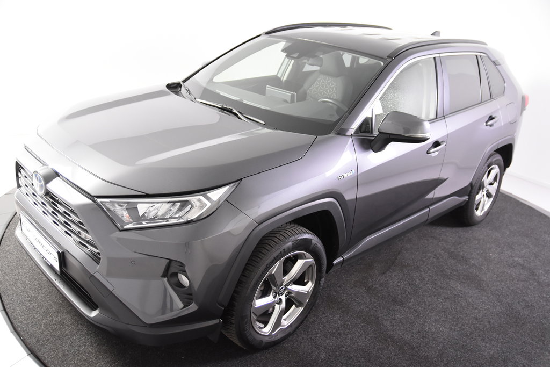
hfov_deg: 57.2
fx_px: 504
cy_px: 184
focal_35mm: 33
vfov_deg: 40.0
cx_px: 275
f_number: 3.2
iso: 1600
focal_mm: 22
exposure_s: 1/40
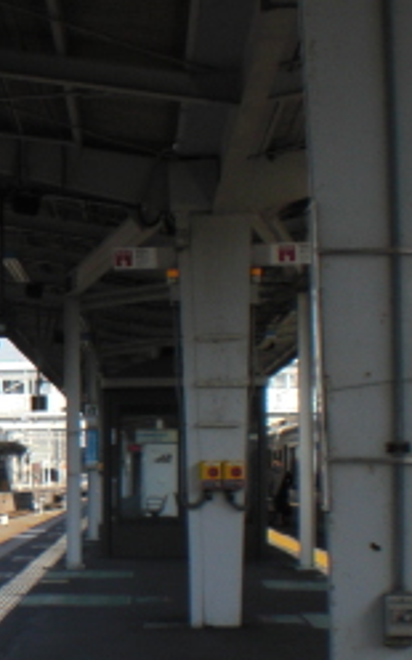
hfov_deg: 11.3
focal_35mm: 104
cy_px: 444
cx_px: -428
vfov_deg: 19.9
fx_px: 1868
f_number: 5.6
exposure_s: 1/200
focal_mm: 6.3
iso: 64
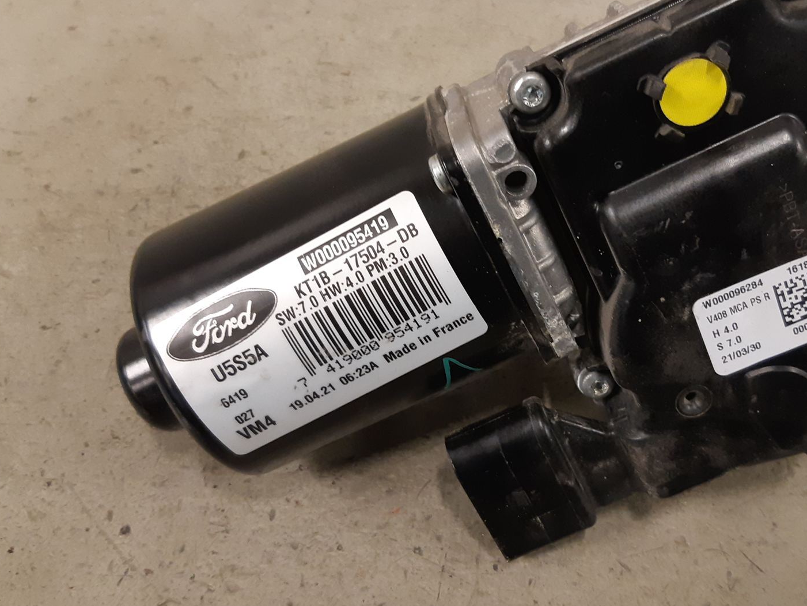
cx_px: 480
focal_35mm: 38
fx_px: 886
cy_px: 273
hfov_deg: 48.7
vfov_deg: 37.7
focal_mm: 3.93
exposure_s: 1/50
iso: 200
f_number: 1.7
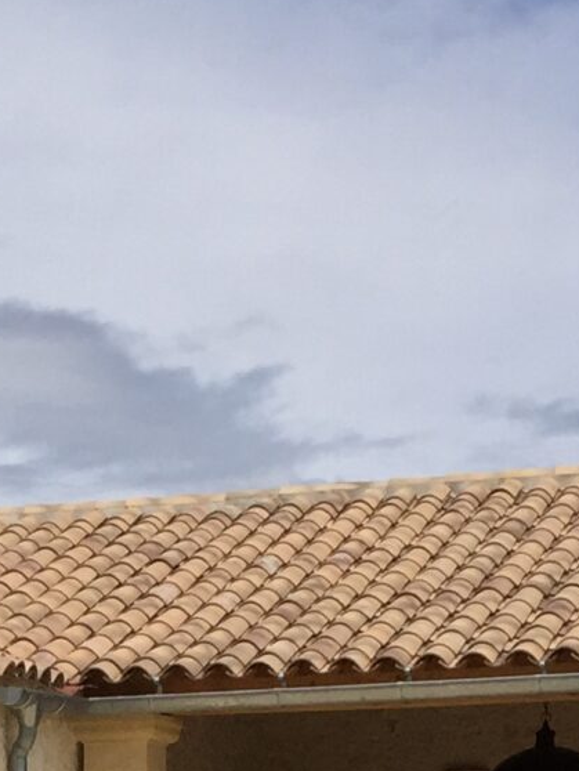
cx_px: 3
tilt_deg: -11.3
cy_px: 1639
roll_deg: +0.4
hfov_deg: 11.1
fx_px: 2964
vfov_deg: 12.6
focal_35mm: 133
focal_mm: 4.15
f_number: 2.2
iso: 32
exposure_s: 1/5650
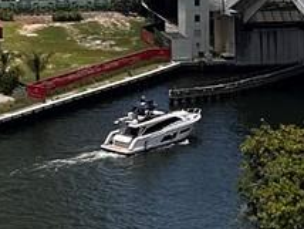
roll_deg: +1.3
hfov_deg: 9.9
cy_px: -208
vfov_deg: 7.4
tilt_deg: -2.3
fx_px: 1706
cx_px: -126
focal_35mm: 194
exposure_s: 1/4444
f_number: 1.5
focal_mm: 5.7
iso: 50
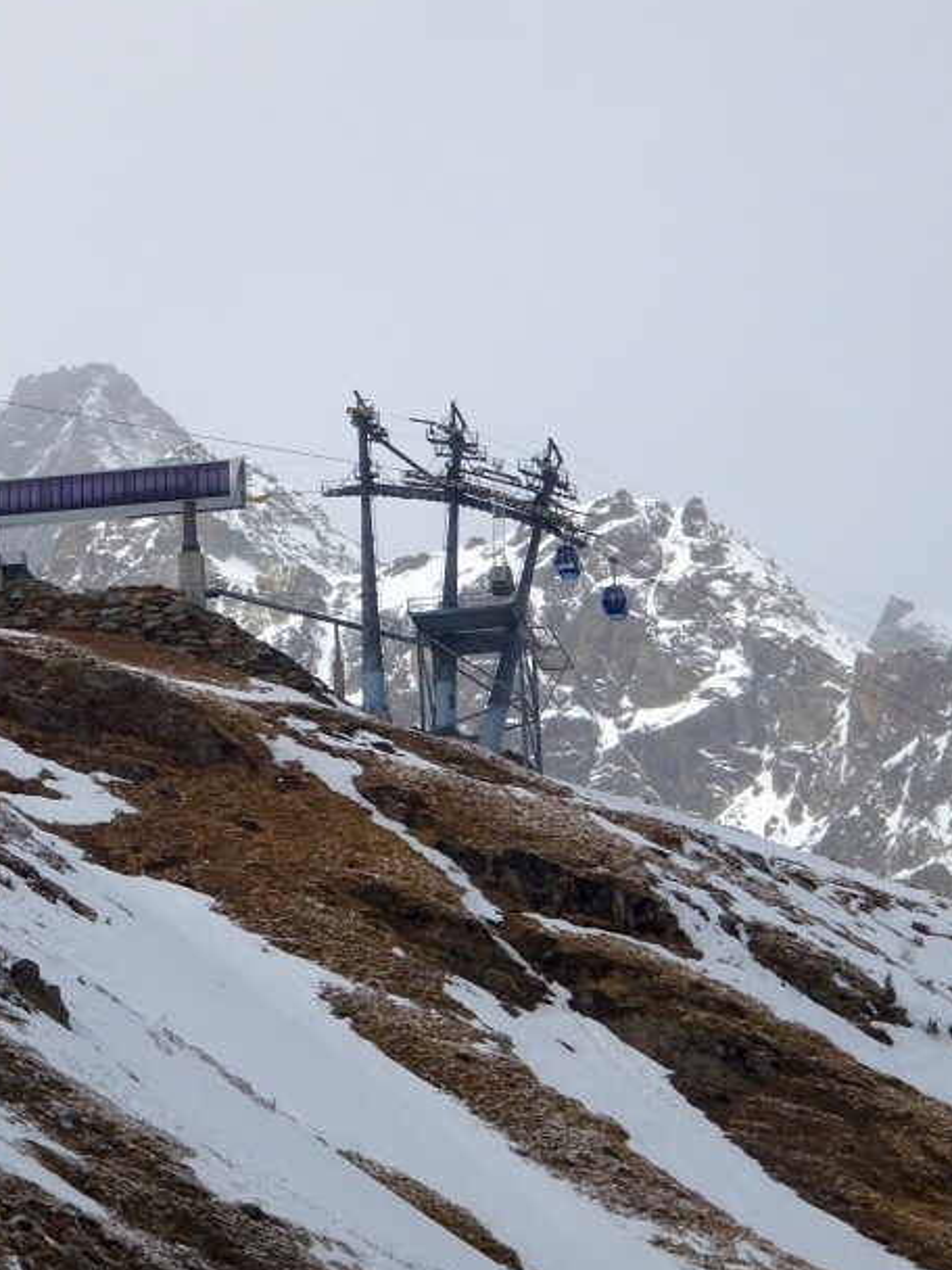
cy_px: 508
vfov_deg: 8.2
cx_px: 175
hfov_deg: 6.2
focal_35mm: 241
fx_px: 8837
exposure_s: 1/1000
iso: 80
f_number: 5.6
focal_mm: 24.36
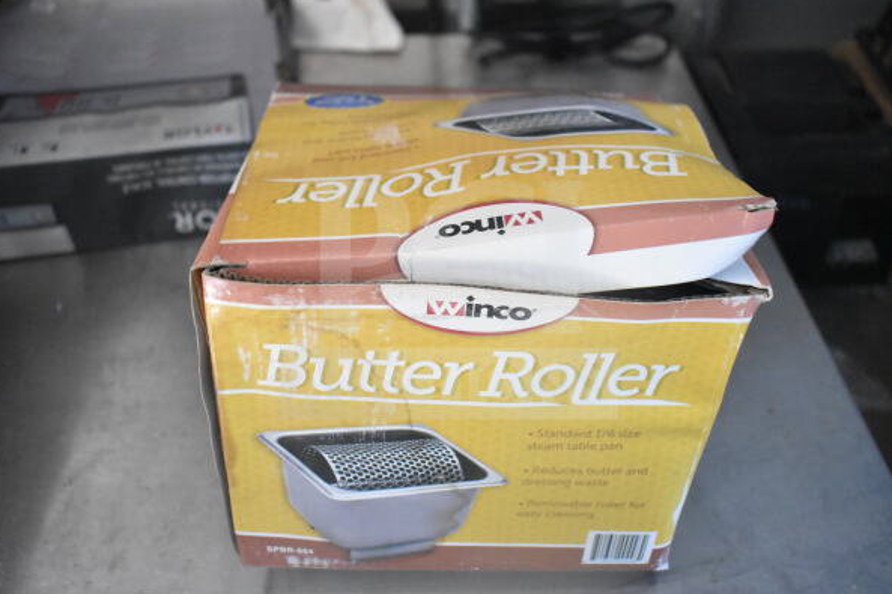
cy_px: 300
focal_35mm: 36
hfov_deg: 53.8
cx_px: 448
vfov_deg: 37.3
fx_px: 880
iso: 7200
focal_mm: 23
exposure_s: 1/40
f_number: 3.8
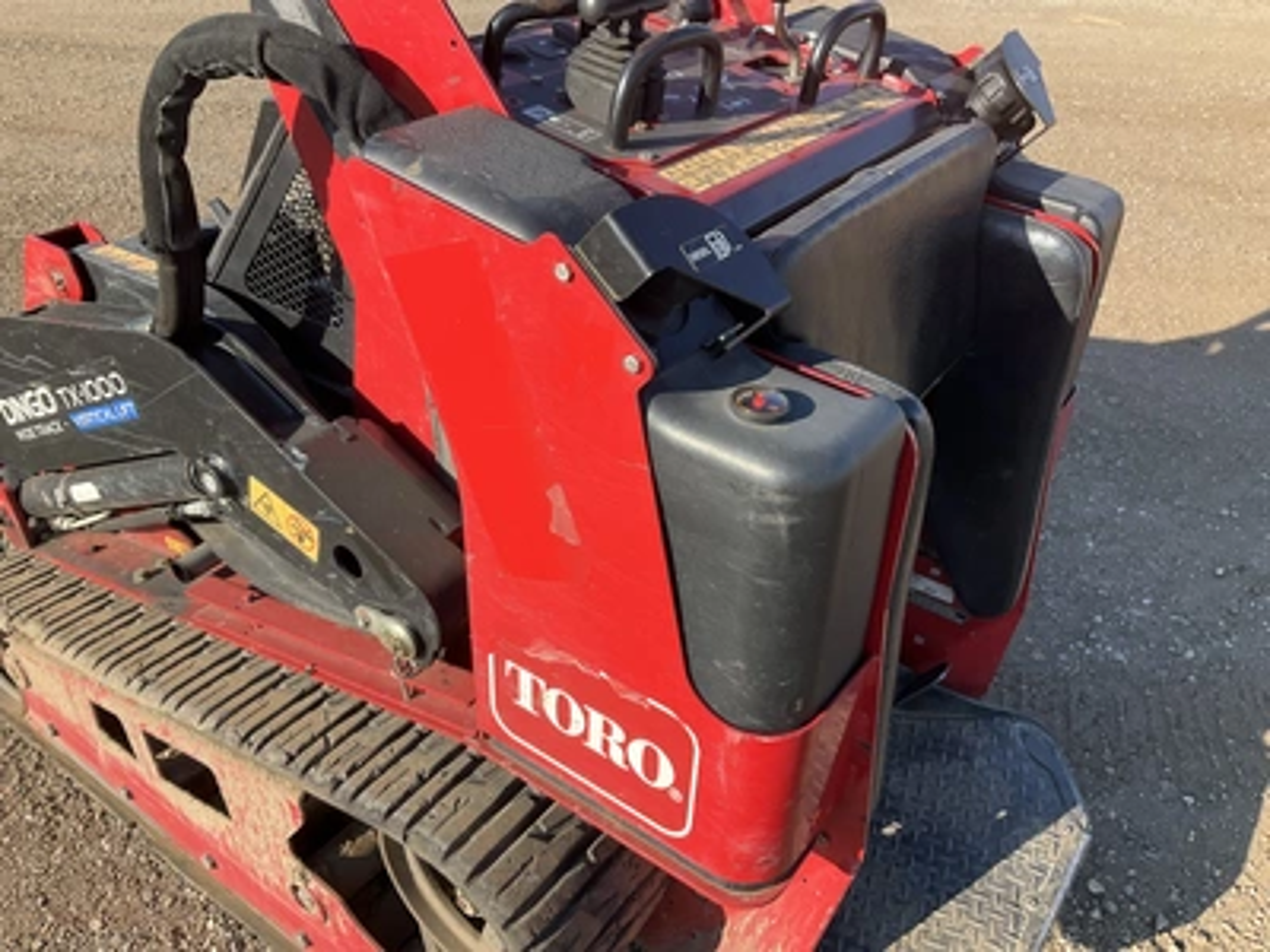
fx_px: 1064
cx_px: 635
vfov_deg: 48.2
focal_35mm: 29
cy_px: 476
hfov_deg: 61.7
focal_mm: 3
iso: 25
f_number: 1.8
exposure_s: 1/580
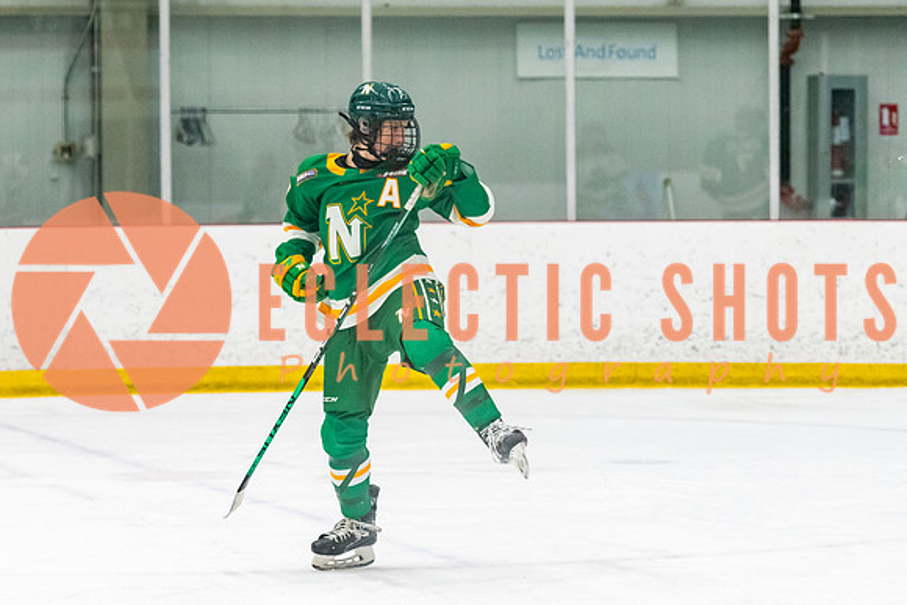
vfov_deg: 7.9
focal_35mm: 174
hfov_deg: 11.8
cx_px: 337
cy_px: 293
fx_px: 4373
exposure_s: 1/800
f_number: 2.8
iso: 3200
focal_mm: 105
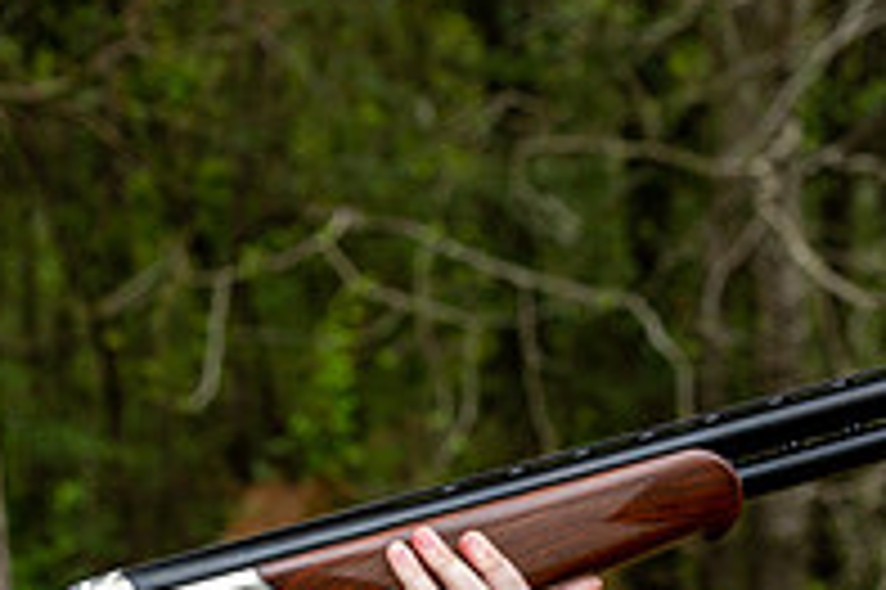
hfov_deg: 8.2
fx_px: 6147
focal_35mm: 250
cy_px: 590
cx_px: 126
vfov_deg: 5.5
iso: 125
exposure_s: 1/60
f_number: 8
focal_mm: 85
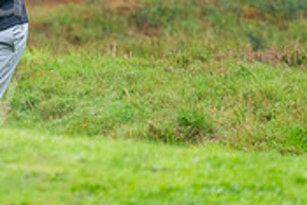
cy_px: 4
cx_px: -200
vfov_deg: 0.9
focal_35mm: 1488
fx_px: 12700
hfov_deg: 1.4
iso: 640
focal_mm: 300
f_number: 4
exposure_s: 1/1000
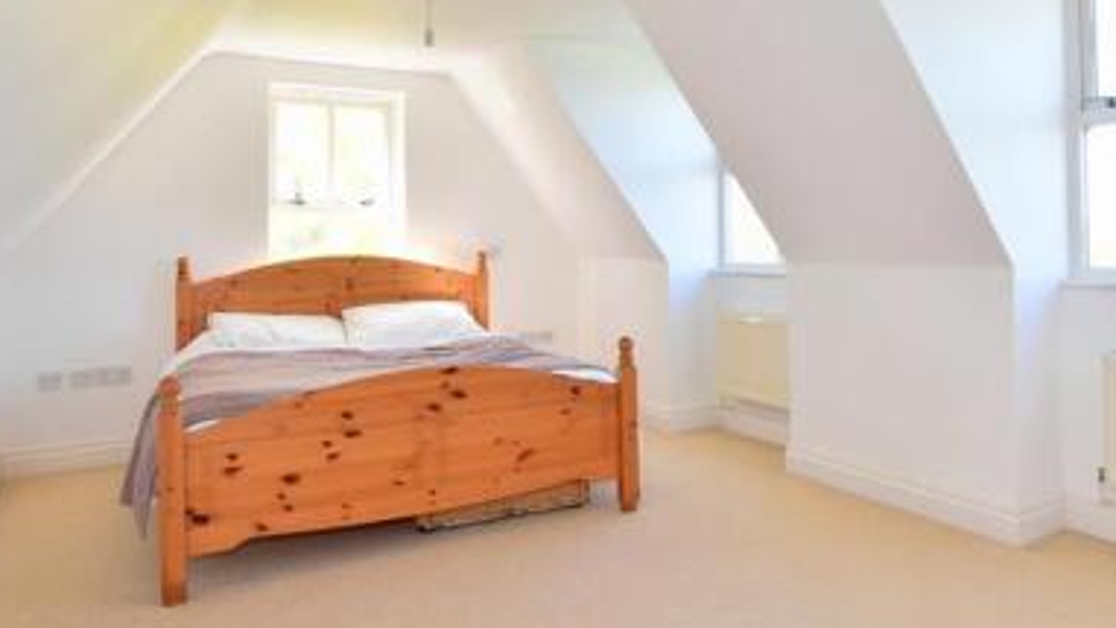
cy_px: 215
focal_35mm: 27
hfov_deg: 68.0
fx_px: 799
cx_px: 739
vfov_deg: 42.4
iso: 400
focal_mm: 10
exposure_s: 1/60
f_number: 7.1
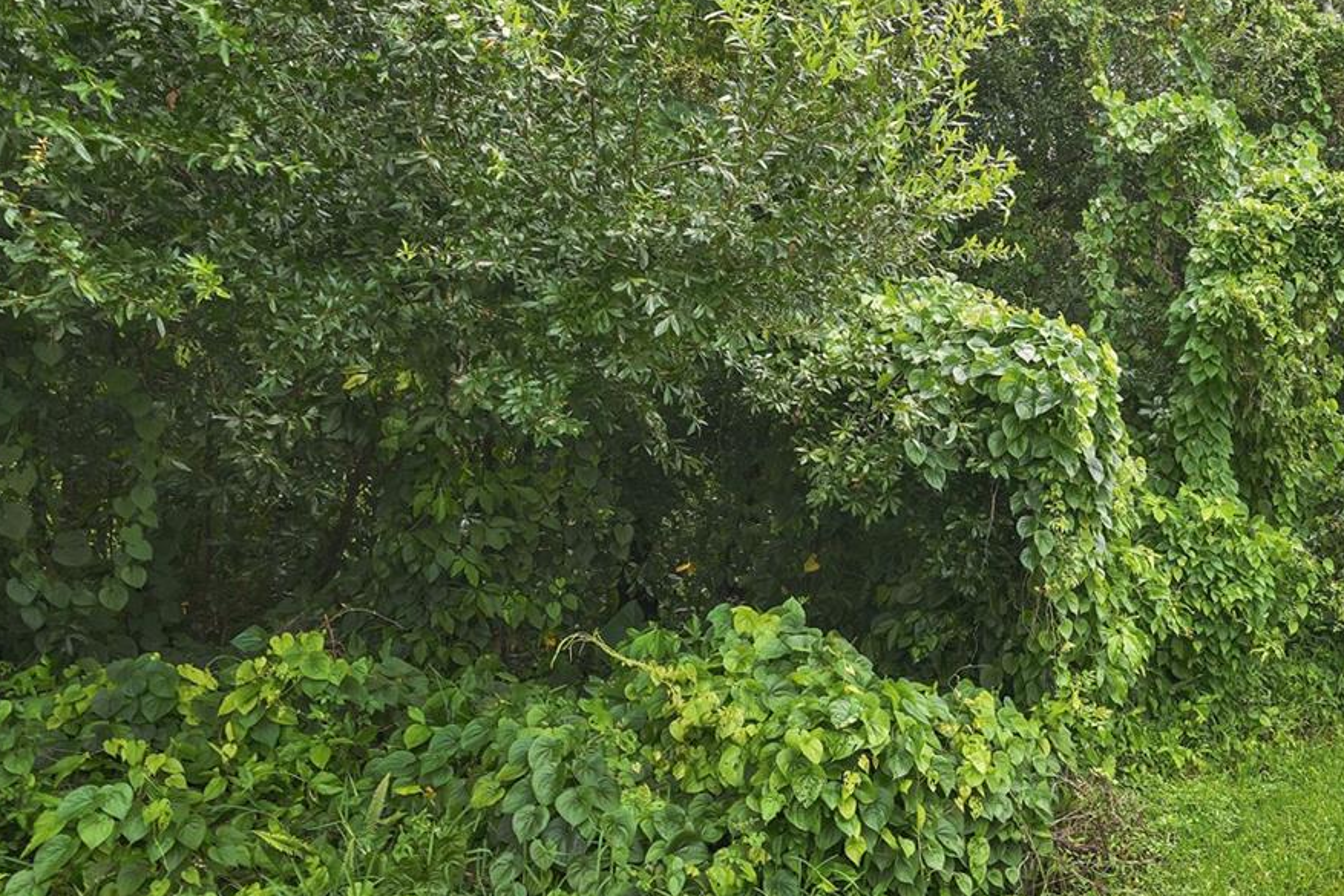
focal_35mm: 31
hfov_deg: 56.7
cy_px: 438
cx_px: 1039
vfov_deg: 42.3
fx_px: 1157
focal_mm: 17
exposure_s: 1/80
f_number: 4.5
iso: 100
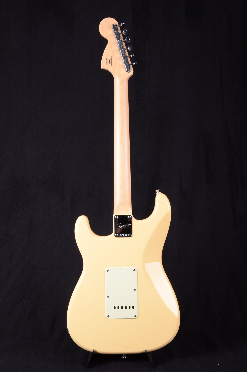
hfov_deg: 28.0
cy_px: 186
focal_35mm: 48
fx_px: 496
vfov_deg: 41.2
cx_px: 124
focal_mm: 32
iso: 200
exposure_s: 1/200
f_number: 13
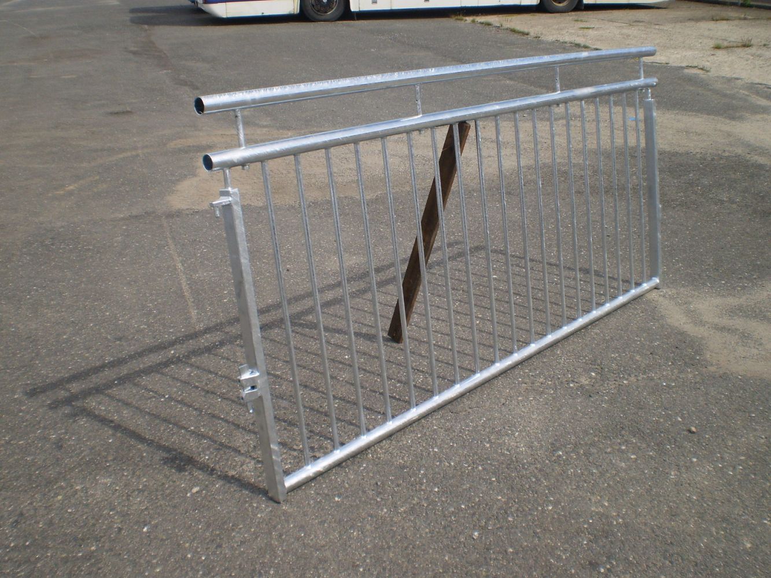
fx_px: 802
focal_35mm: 36
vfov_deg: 39.7
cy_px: 289
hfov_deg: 51.4
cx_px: 386
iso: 64
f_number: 4.6
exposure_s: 1/640
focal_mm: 6.3
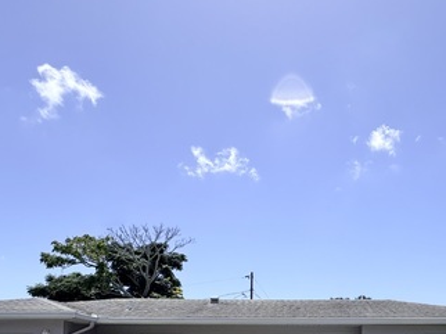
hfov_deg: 60.1
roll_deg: -0.1
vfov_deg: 41.5
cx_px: 300
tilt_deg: +4.3
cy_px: 338
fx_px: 373
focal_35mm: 29
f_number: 2.2
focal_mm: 2.22
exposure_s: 1/1880
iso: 50
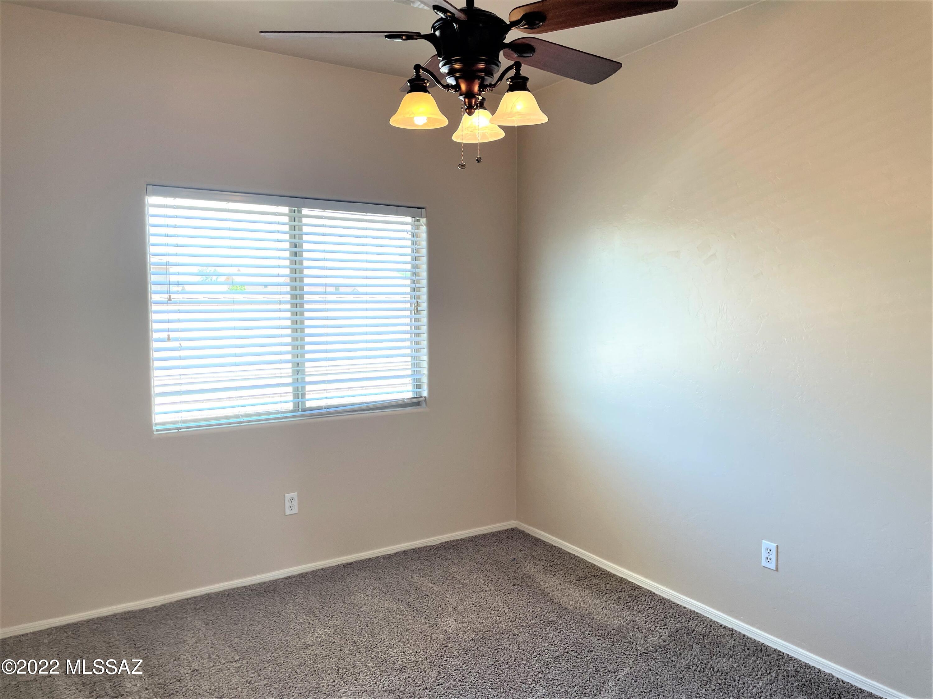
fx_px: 701
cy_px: 350
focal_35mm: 26
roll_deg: +0.4
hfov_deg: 67.3
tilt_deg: -2.5
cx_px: 466
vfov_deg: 53.1
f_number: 1.6
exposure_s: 1/120
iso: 64
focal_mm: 4.2
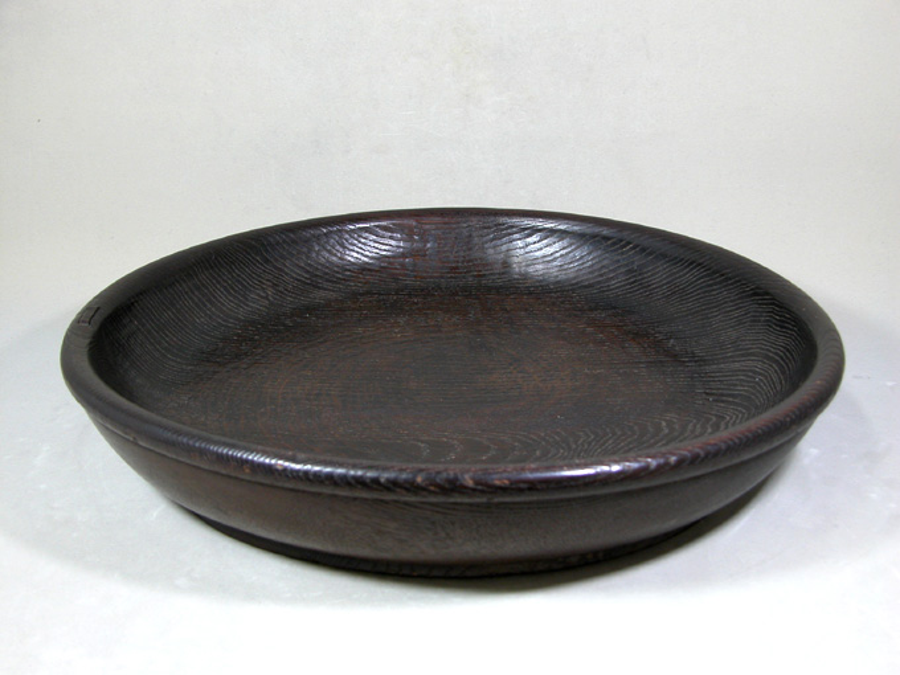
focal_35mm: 50
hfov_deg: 38.2
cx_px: 450
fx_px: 1300
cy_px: 338
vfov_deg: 29.1
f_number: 3
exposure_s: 1/10
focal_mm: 12.7
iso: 100
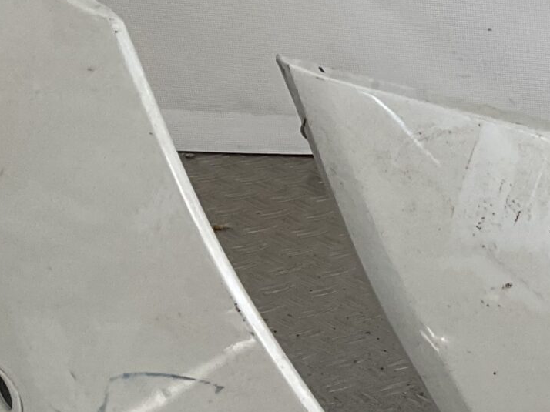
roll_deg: -6.4
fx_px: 1652
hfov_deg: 16.3
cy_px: 571
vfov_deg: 13.6
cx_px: 942
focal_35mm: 104
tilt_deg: -35.9
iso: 16
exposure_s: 1/419
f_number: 1.8
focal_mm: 3
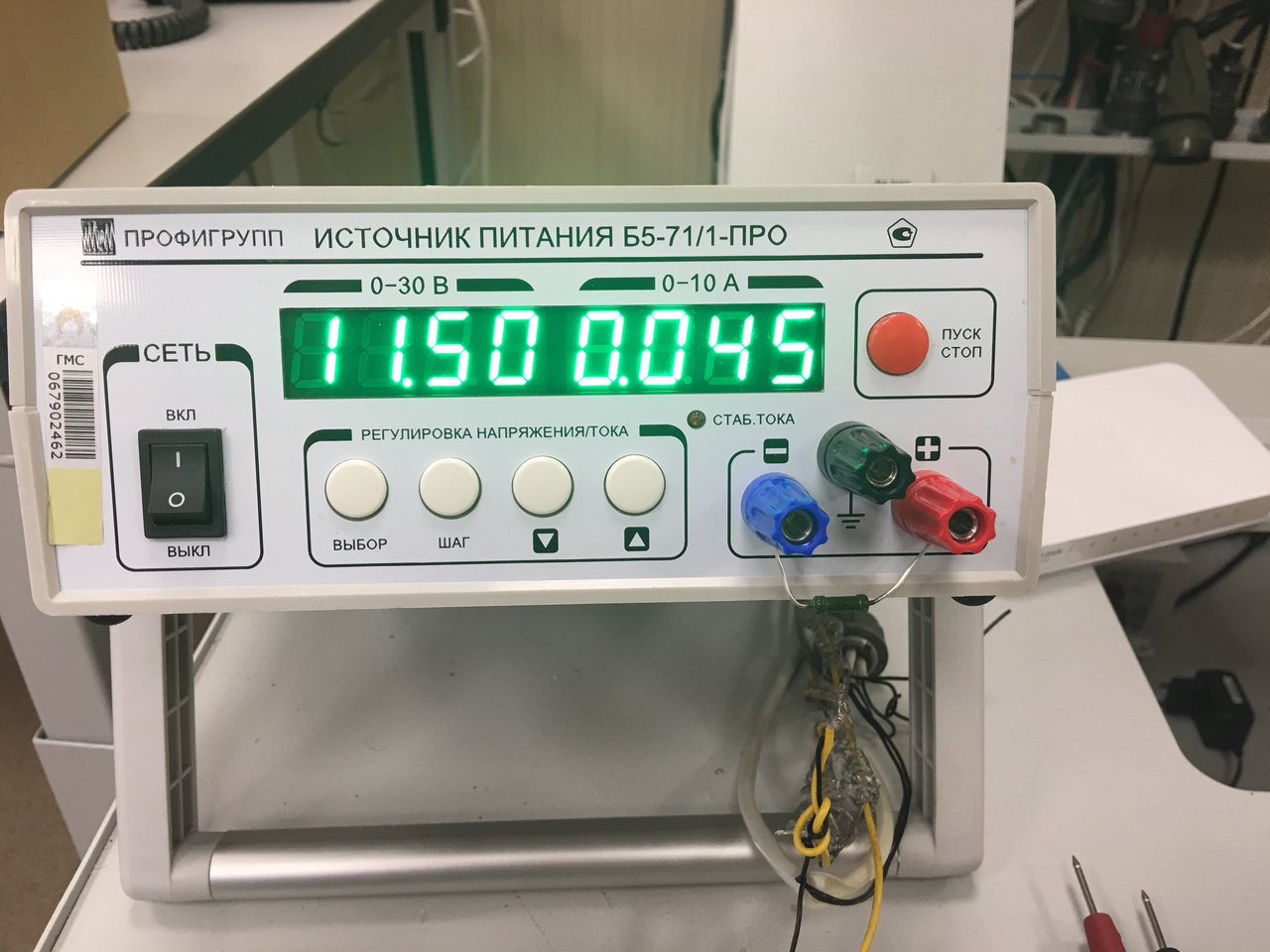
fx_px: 1064
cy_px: 476
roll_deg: -1.8
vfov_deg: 48.2
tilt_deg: -33.5
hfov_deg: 61.7
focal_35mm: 29
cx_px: 635
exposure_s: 1/33
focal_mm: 4.15
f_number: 2.2
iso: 40
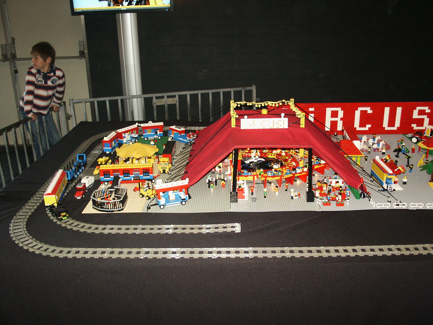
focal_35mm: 35
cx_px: 216
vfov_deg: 40.7
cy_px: 162
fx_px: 438
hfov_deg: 52.6
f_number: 3
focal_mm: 7.18
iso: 200
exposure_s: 1/45
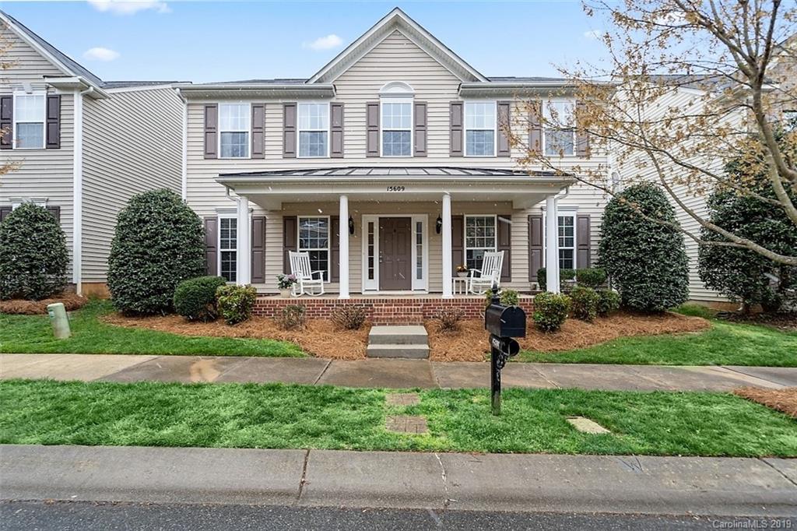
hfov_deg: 96.8
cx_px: 398
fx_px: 354
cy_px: 266
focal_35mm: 16
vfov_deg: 73.7
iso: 100
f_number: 5
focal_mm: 16
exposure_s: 1/60
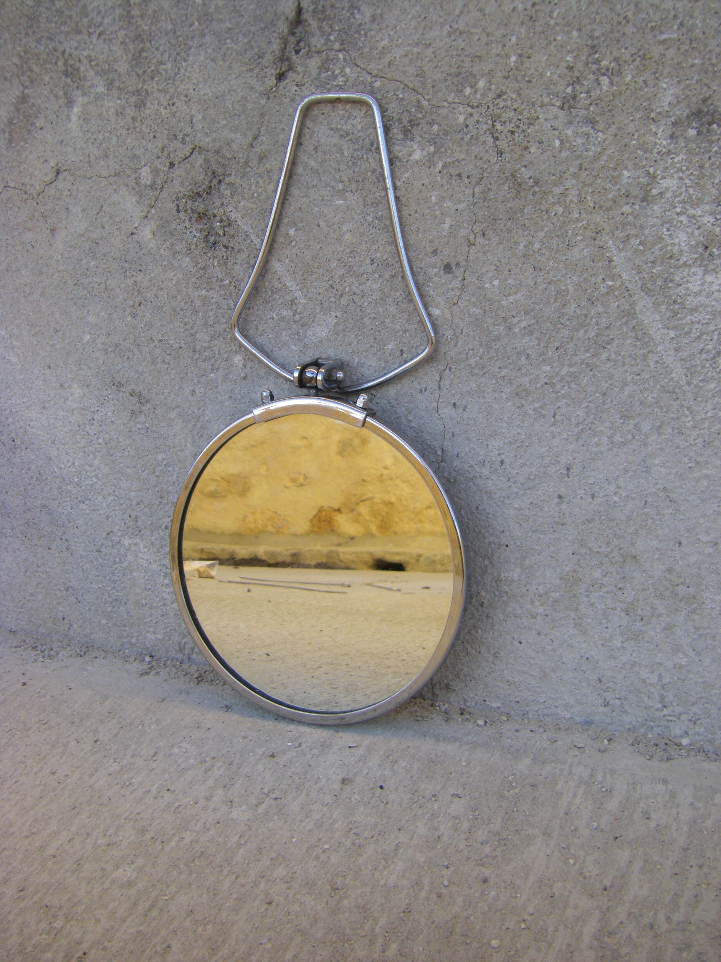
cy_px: 481
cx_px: 360
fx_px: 1055
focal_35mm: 38
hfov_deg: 37.7
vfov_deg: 49.0
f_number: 3.5
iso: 64
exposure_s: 1/100
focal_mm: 6.3
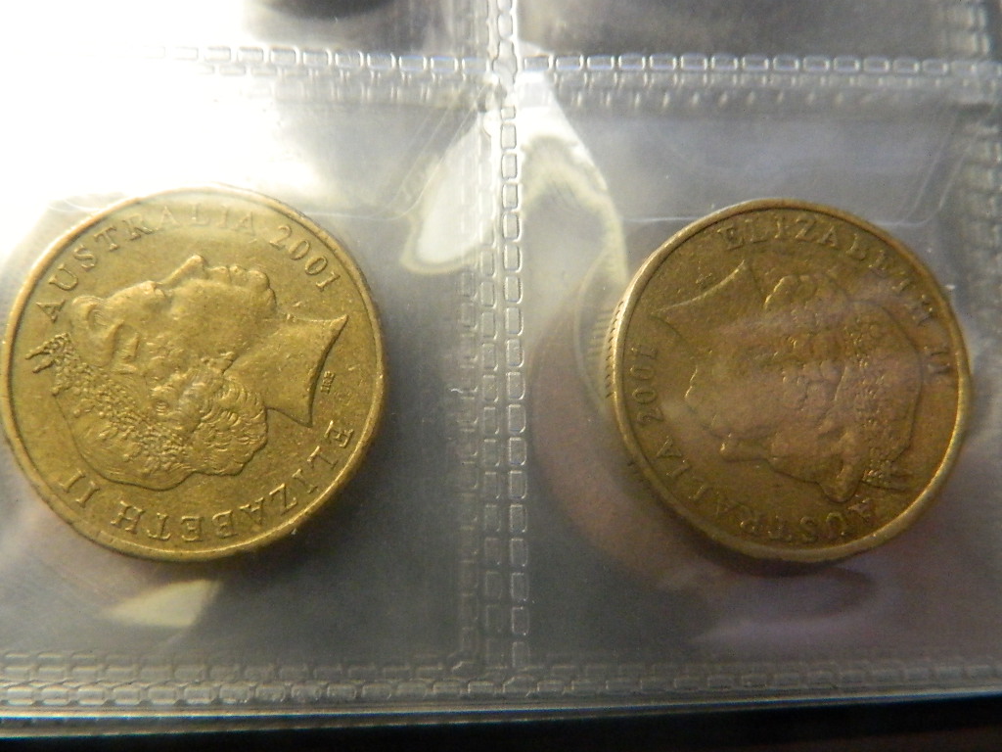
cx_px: 501
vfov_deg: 40.7
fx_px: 1013
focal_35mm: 35
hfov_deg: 52.6
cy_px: 376
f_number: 3.3
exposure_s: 1/13
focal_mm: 6.2
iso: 800
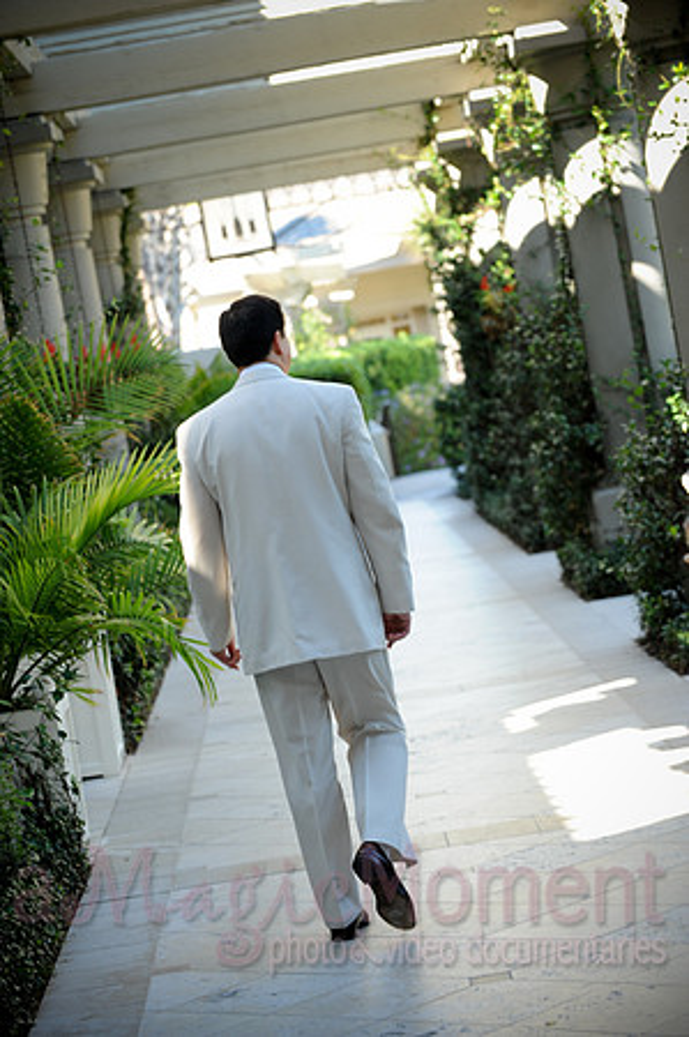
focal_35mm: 105
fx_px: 3021
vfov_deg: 19.5
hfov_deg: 13.0
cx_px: 344
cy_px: 518
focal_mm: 105
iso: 250
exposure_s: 1/125
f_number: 4
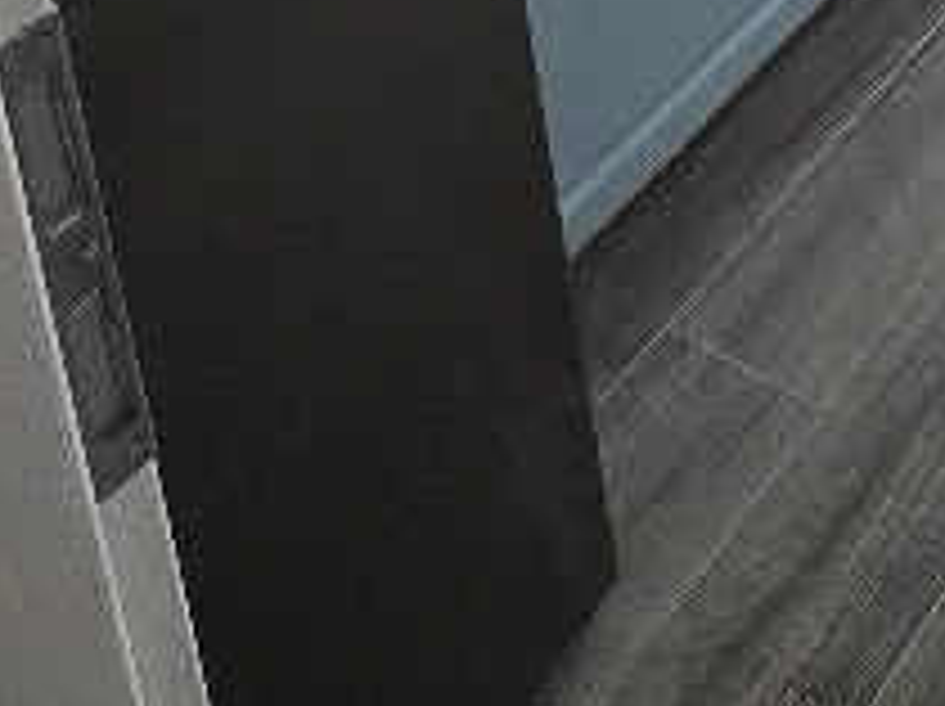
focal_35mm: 62
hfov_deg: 26.1
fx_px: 1691
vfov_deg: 14.9
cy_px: -976
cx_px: 1264
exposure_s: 1/101
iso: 50
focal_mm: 2.2
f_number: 1.9
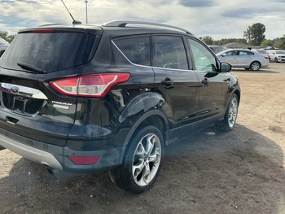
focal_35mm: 32
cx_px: 125
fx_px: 264
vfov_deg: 44.2
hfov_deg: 56.6
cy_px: 103
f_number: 1.8
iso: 25
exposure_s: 1/1015
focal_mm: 3
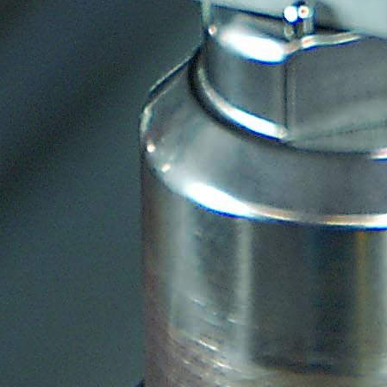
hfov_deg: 1.5
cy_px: -234
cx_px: 117
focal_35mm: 1151
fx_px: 14556
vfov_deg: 1.5
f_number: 5.6
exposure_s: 1/8
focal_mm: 135
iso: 200
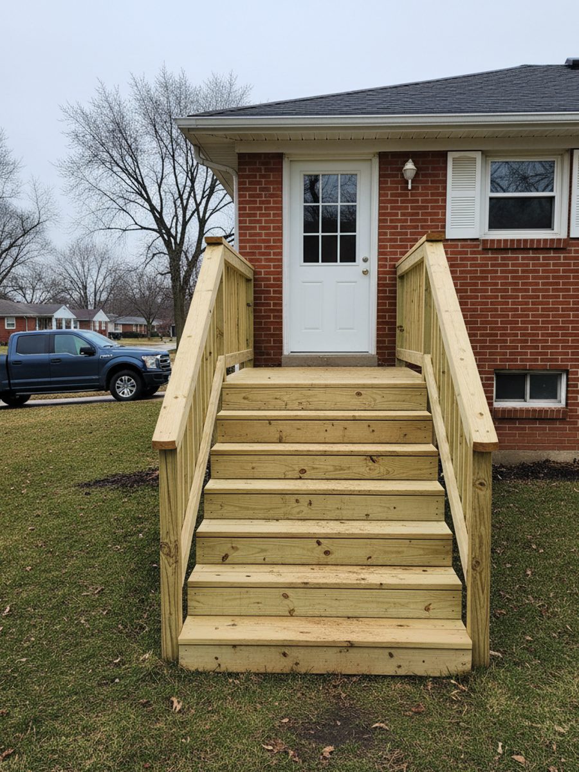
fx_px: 513
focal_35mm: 23
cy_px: 386
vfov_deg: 73.9
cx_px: 290
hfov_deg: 58.9
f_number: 1.8
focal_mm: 6.4
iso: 438
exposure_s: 1/1927
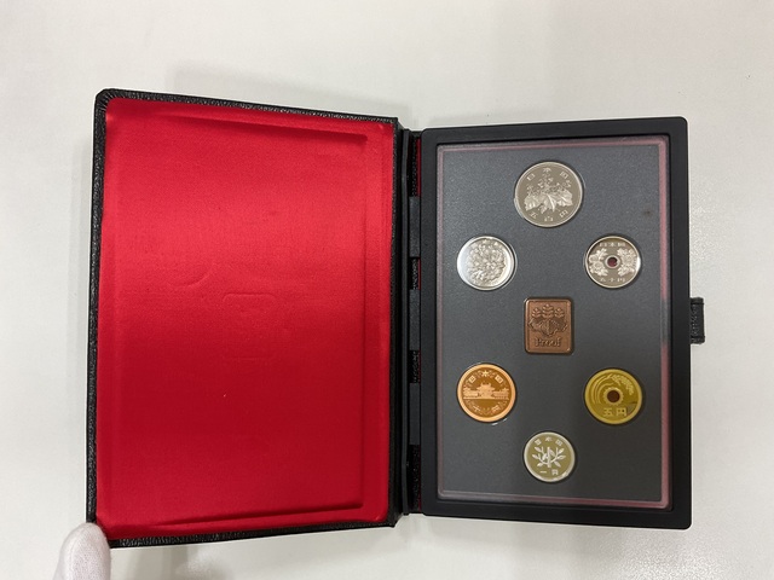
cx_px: 387
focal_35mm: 29
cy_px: 290
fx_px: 648
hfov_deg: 61.7
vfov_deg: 48.2
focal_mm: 3
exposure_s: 1/120
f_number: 1.8
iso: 64
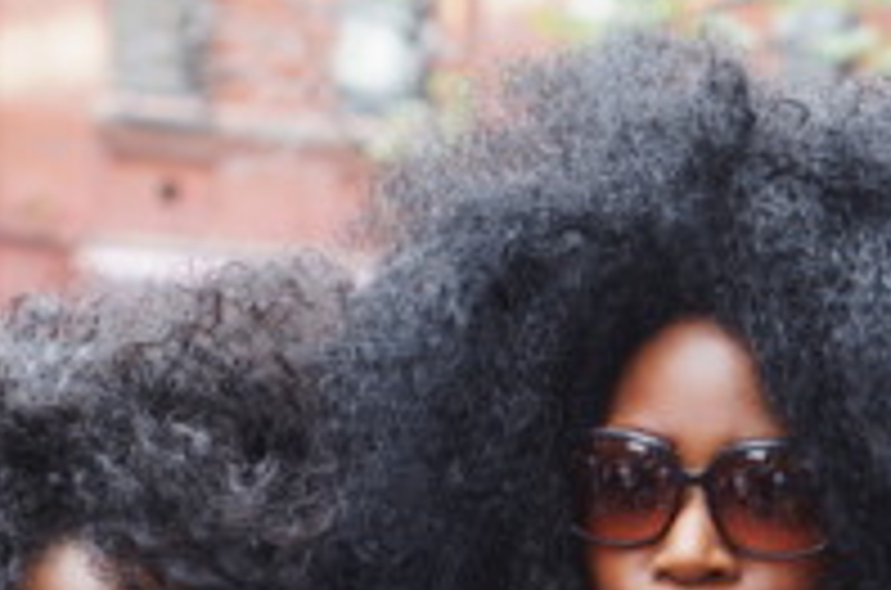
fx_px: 4296
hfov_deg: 11.8
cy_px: 583
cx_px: 740
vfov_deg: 7.8
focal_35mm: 174
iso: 200
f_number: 3.5
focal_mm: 50
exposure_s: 1/100
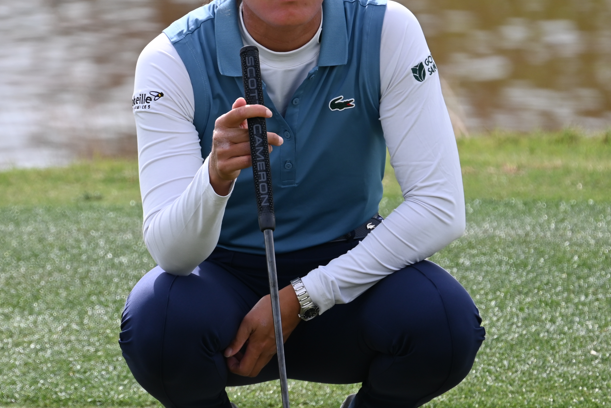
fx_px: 17497
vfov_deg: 1.3
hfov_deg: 2.0
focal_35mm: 1031
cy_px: 177
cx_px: 229
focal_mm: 400
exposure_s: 1/640
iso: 200
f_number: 5.6
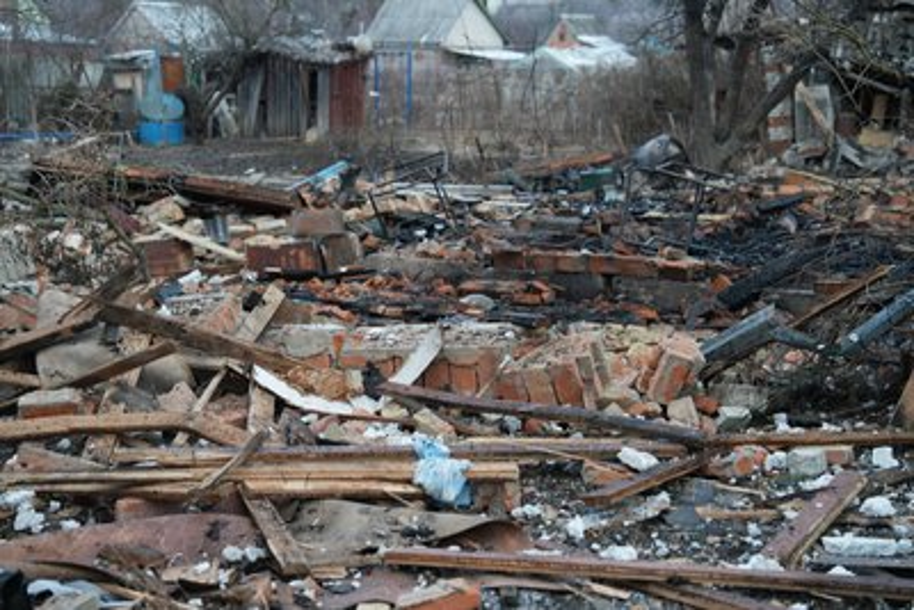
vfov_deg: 23.0
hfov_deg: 33.9
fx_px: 1498
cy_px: 305
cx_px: 457
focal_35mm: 59
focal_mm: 59
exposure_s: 1/80
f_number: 2.8
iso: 320
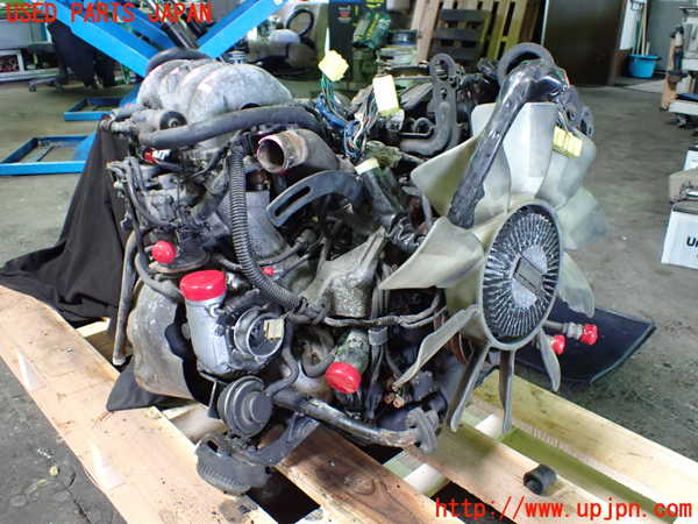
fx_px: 605
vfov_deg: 46.8
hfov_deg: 60.0
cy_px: 262
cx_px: 349
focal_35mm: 30
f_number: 2.3
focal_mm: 5.4
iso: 800
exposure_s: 1/80
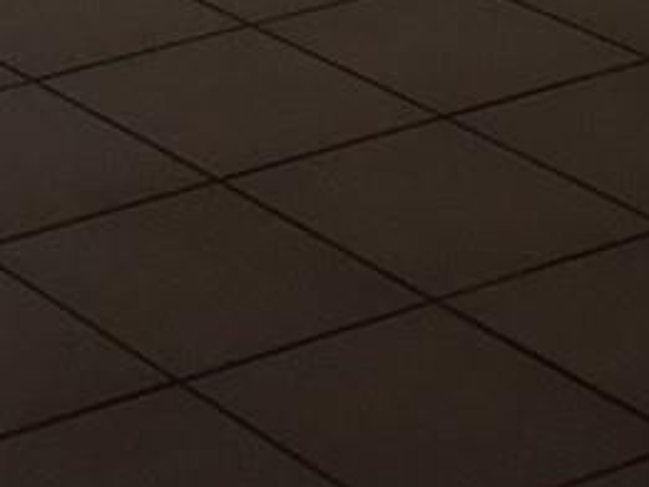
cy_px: -743
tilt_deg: -8.1
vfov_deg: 7.7
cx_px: -378
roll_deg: +0.2
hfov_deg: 10.6
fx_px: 3339
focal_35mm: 178
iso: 32
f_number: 2.2
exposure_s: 1/134
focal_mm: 4.15
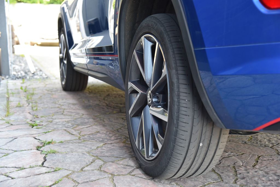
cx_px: 140
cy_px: 94
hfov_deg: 39.6
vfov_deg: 27.0
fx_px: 389
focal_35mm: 50
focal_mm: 50
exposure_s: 1/60
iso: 500
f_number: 4
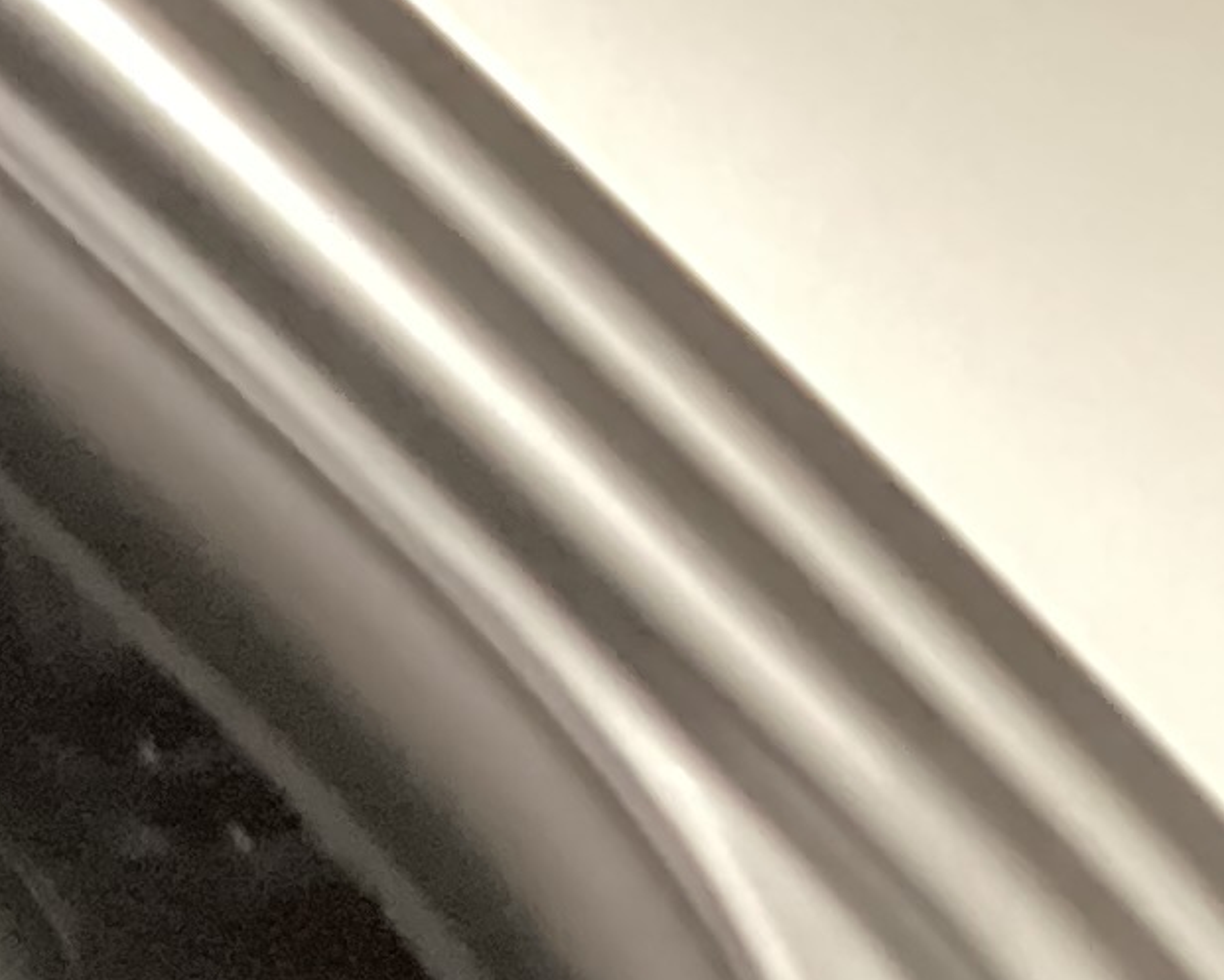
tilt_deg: -21.5
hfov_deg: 10.3
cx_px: -1811
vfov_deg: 9.1
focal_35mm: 159
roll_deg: +4.2
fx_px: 5761
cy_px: 1992
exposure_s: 1/17
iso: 800
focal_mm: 3.3
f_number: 2.4
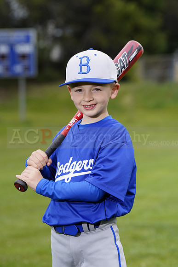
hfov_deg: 7.9
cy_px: 134
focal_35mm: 173
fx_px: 1282
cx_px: 89
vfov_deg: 11.9
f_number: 6.3
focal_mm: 173
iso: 100
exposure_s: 1/250
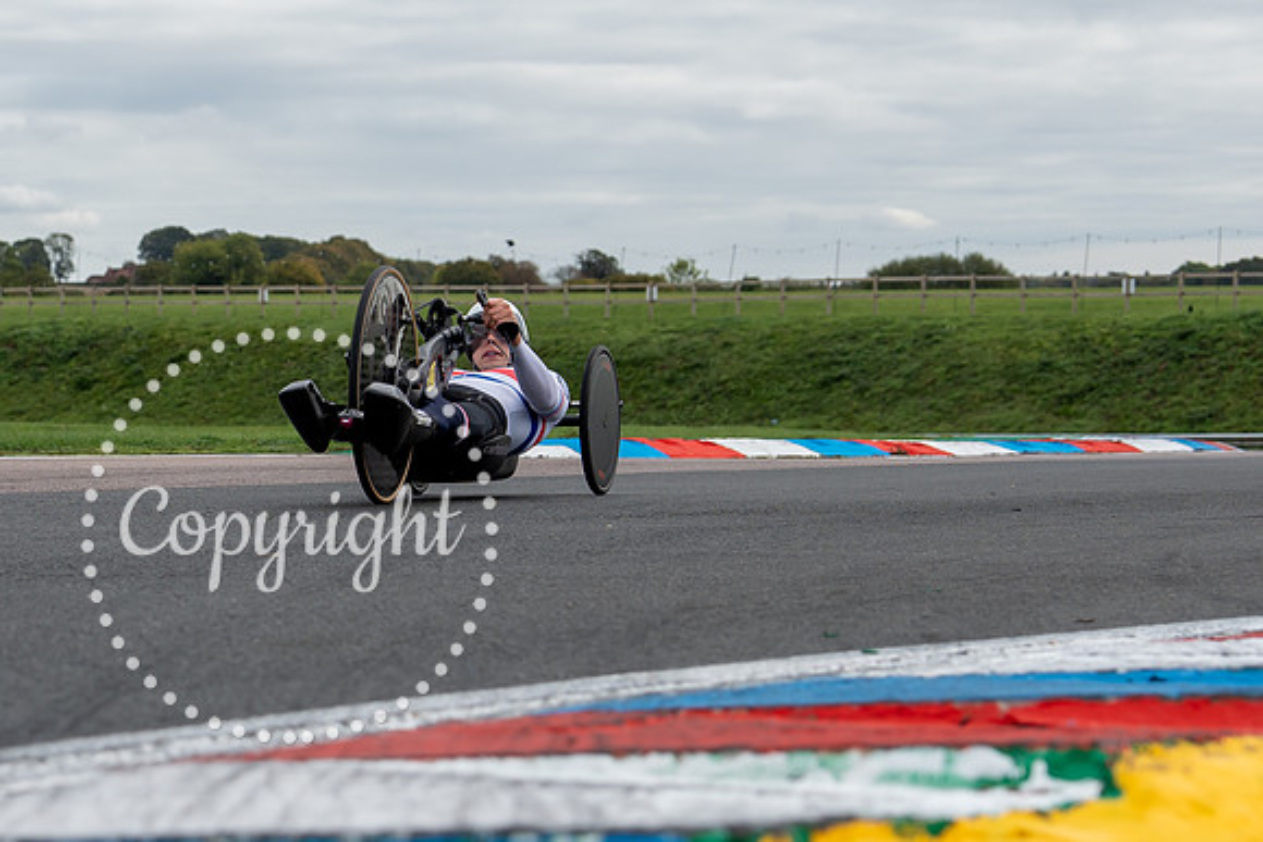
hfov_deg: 15.8
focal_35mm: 129
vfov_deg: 10.6
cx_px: 185
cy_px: 722
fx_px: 4519
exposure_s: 1/1000
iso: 100
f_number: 3.5
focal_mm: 47
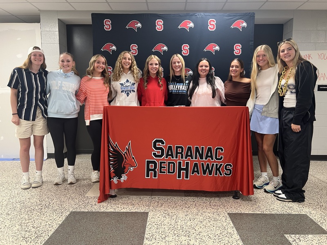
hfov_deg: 67.3
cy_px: 122
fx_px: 246
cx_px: 164
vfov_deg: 53.1
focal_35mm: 26
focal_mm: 5.7
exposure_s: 1/60
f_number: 1.5
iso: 100
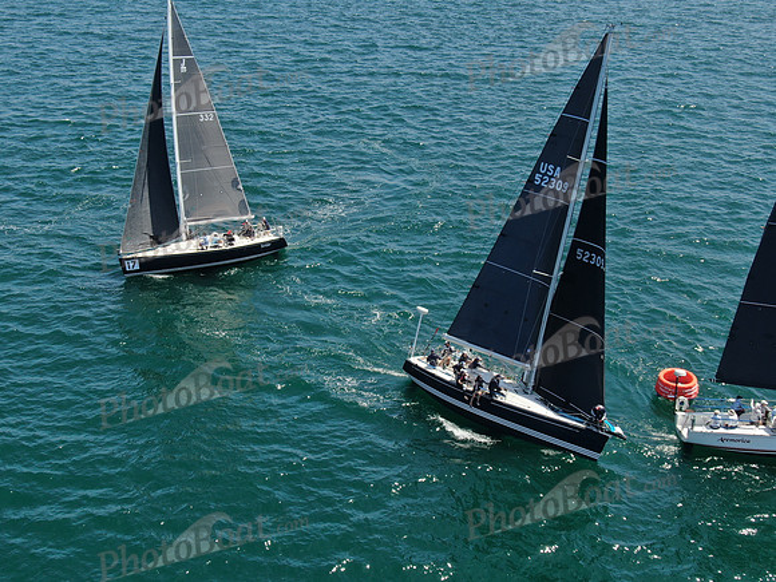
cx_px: 388
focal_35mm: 48
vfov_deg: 30.3
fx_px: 1076
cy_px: 291
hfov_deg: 39.7
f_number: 3.8
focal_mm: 8.6
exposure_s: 1/640
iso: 100
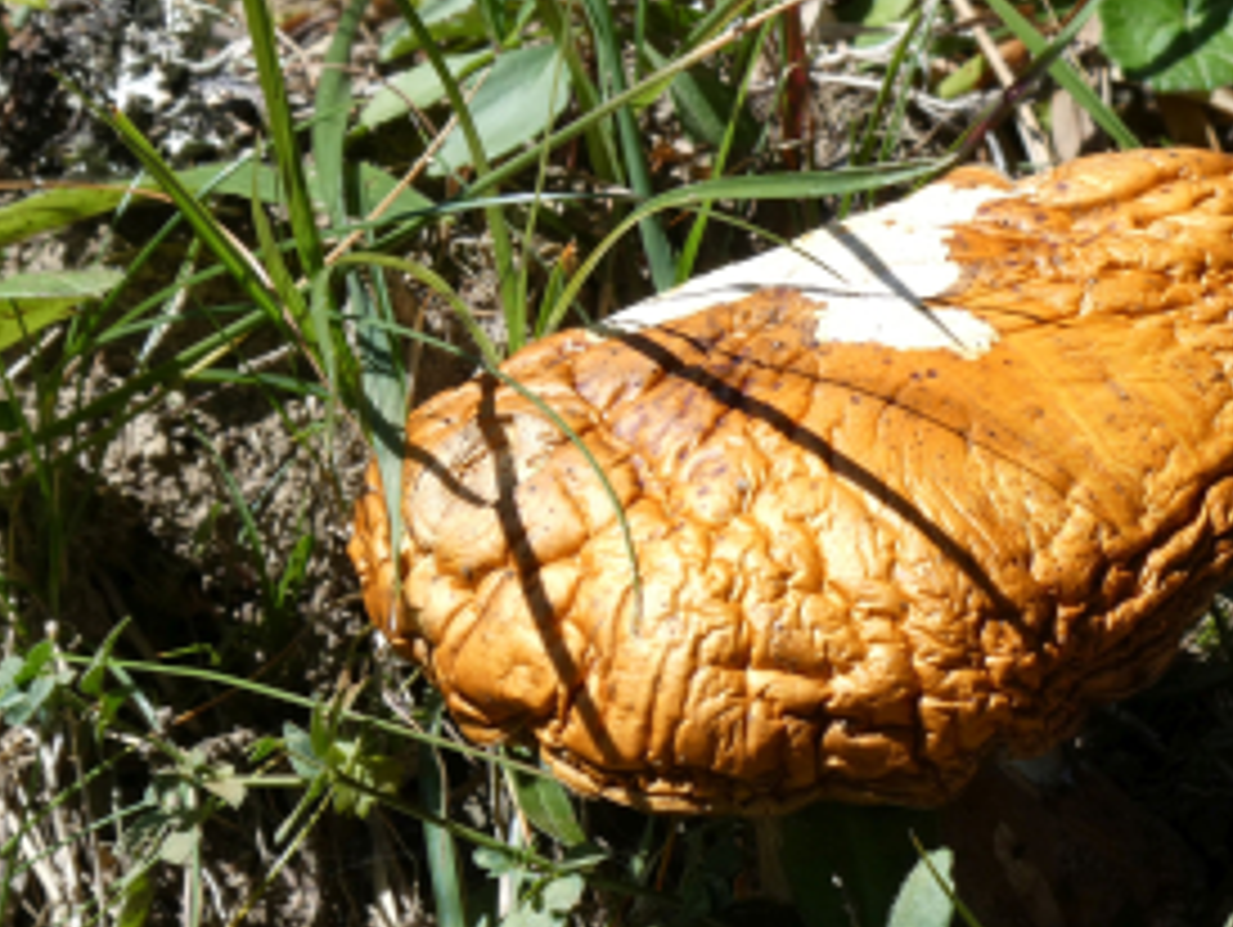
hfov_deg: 5.9
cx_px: 911
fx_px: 11872
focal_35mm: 333
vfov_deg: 4.5
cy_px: 567
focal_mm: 38.4
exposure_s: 1/250
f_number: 5.6
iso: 80
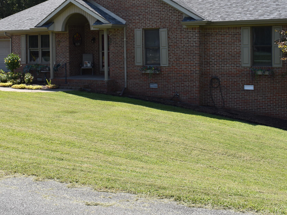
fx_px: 390
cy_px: 49
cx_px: 120
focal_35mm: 47
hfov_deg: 40.3
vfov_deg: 30.3
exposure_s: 1/200
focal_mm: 18
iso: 100
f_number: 8
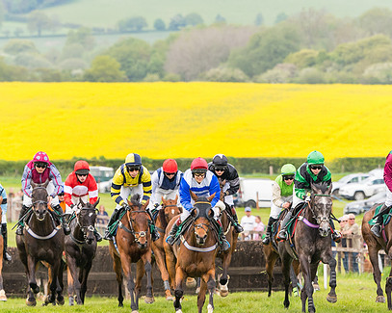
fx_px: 4846
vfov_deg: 3.7
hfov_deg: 4.6
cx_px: 185
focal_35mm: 418
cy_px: 197
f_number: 4
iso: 640
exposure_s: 1/1250
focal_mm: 165
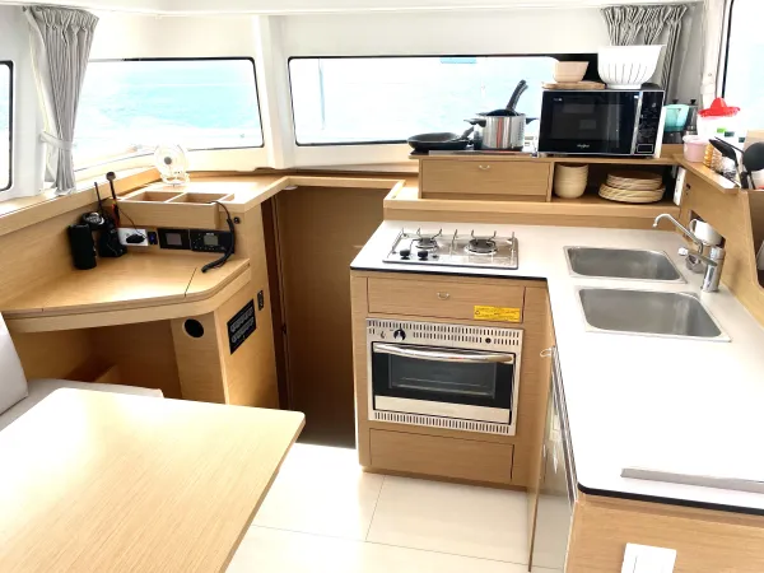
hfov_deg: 67.3
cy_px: 286
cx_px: 382
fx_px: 574
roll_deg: +0.4
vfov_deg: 53.1
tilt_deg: -22.5
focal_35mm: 26
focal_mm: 4.25
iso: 32
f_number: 1.8
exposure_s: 1/673
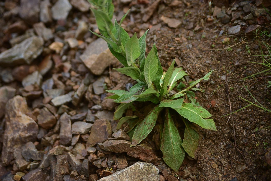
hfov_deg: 39.6
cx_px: 136
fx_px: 376
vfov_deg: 27.0
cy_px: 90
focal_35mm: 50
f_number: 2.8
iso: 160
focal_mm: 50
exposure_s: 1/500
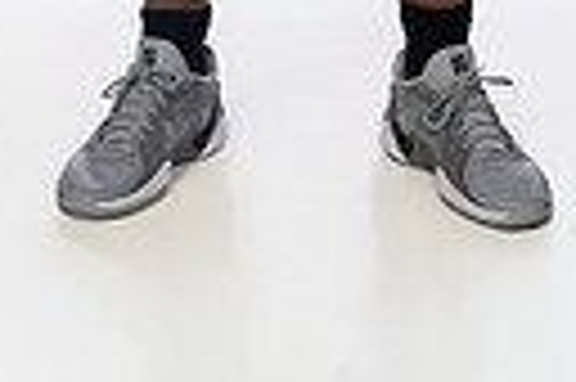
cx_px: 284
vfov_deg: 7.1
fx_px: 2860
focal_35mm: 179
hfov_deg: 11.5
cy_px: -611
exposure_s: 1/250
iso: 640
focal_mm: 51
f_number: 7.1
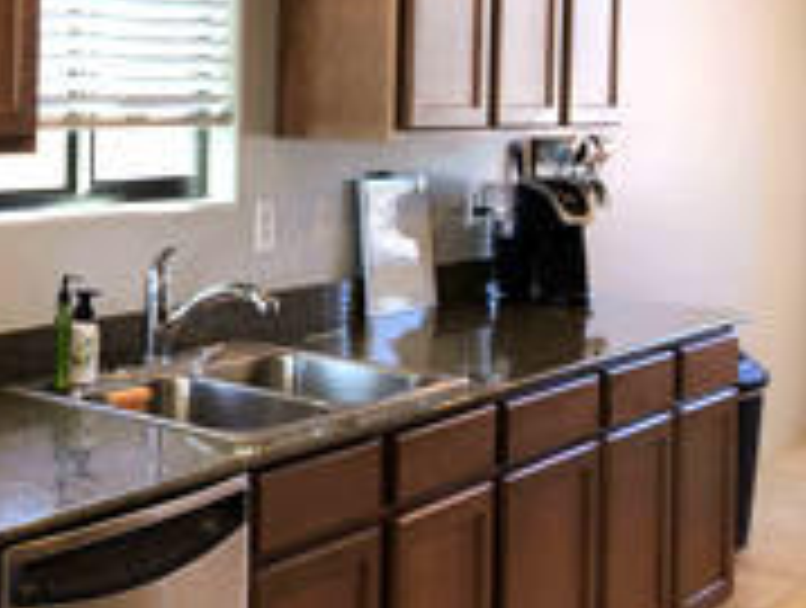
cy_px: 95
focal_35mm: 64
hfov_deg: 27.4
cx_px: -104
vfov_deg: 22.6
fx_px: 1493
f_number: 1.8
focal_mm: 3.99
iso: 20
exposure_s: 1/22
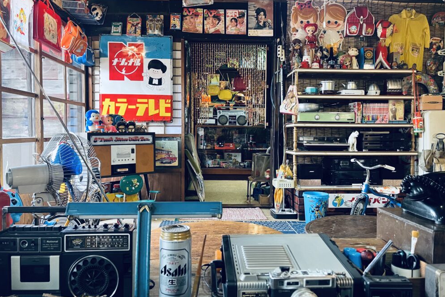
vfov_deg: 46.4
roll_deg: +0.0
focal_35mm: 28
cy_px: 142
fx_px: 346
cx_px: 229
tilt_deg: -1.8
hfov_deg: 65.5
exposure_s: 1/60
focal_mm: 5.1
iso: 320
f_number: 1.6
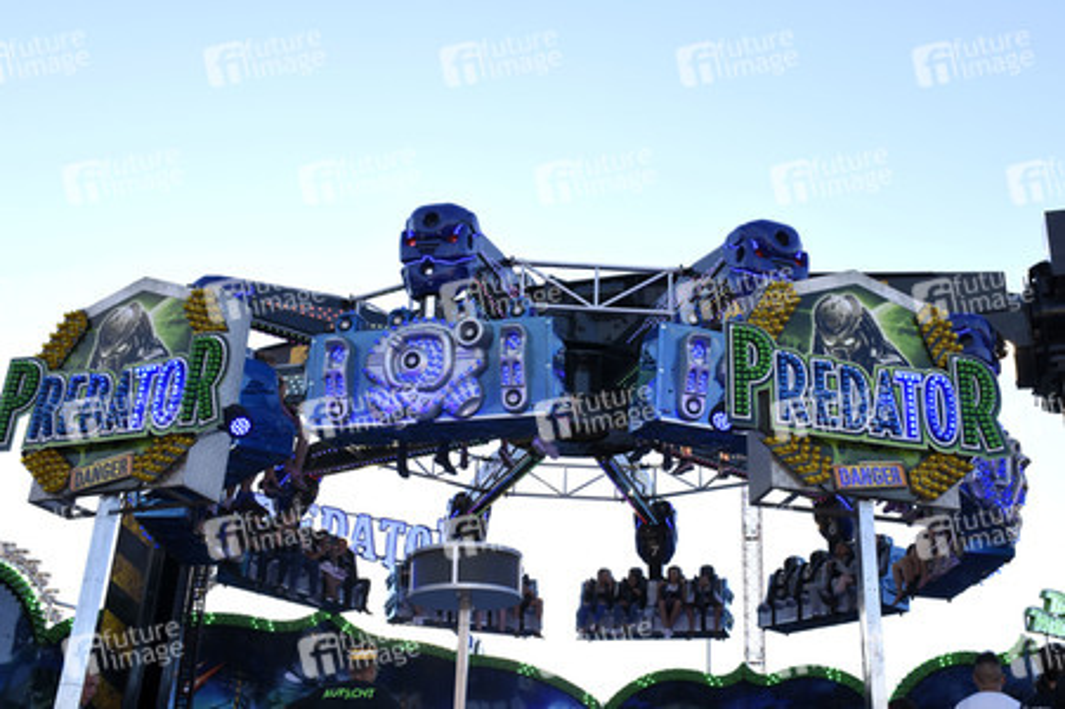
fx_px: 1197
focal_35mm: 40
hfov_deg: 48.0
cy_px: 354
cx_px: 532
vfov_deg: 33.0
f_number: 9
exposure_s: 1/160
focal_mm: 27
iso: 320
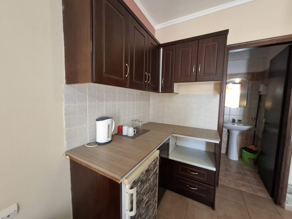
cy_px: 110
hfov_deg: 106.2
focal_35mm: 13
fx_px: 110
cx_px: 146
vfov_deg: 89.9
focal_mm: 1.74
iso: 250
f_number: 2.2
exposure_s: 1/25
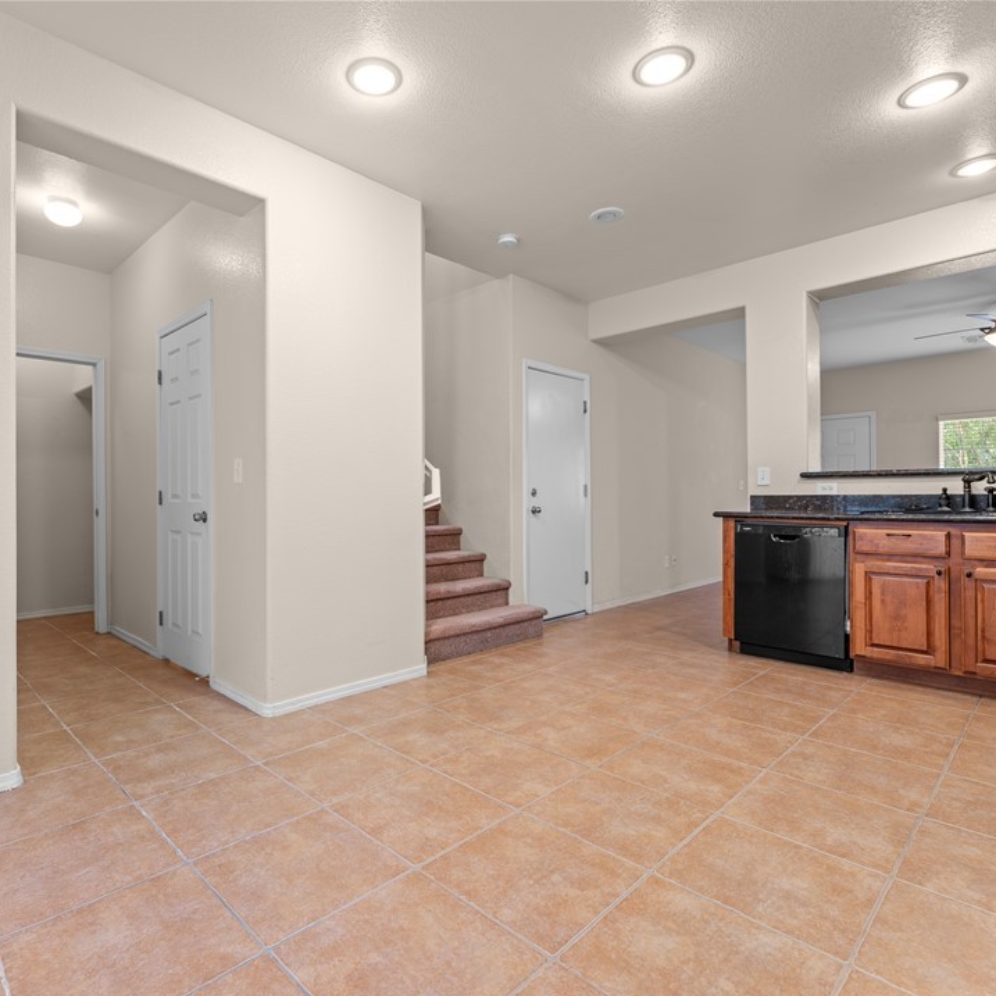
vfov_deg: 78.4
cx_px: 433
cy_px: 501
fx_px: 611
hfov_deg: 78.0
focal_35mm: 19
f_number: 6.3
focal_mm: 14.6
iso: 200
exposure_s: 1
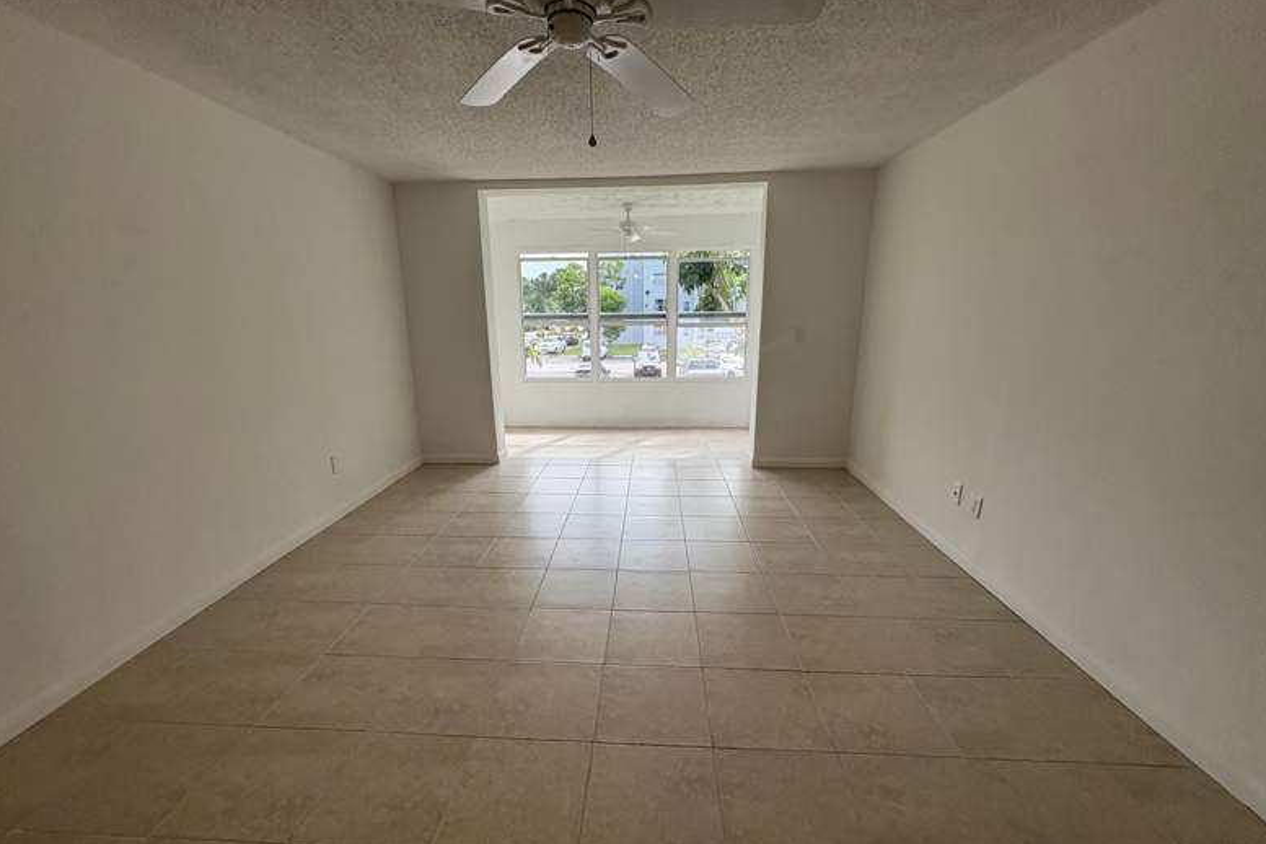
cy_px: 453
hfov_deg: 100.4
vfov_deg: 77.2
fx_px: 527
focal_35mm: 15
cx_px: 619
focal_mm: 2.22
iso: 50
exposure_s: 1/230
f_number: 2.2
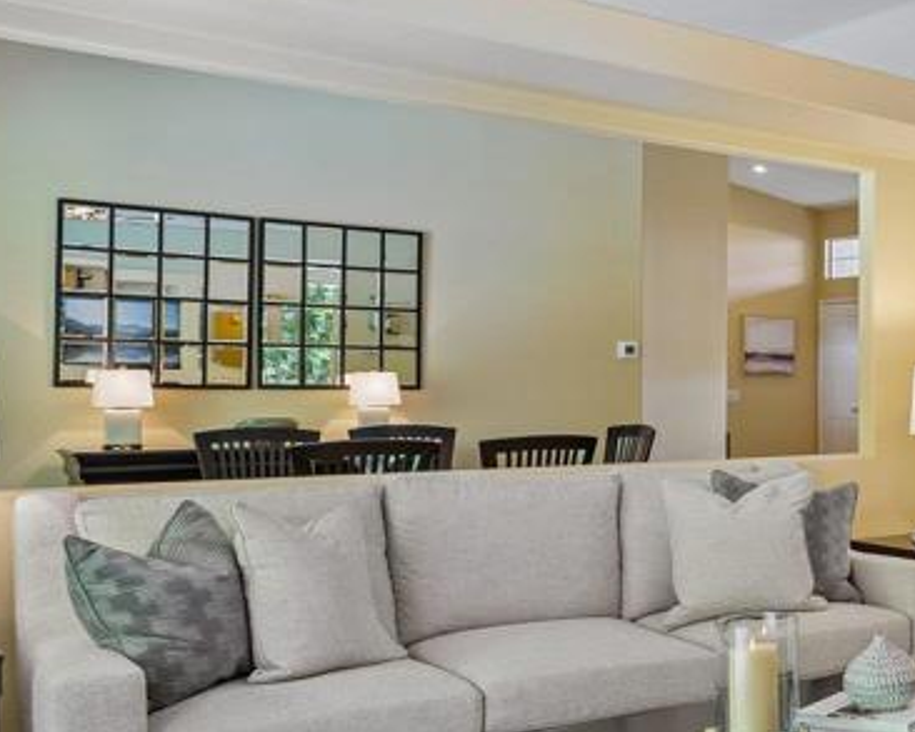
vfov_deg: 35.7
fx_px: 1138
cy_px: 392
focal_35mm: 42
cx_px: 1168
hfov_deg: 33.2
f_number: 8
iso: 400
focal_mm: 16
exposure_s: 1/10
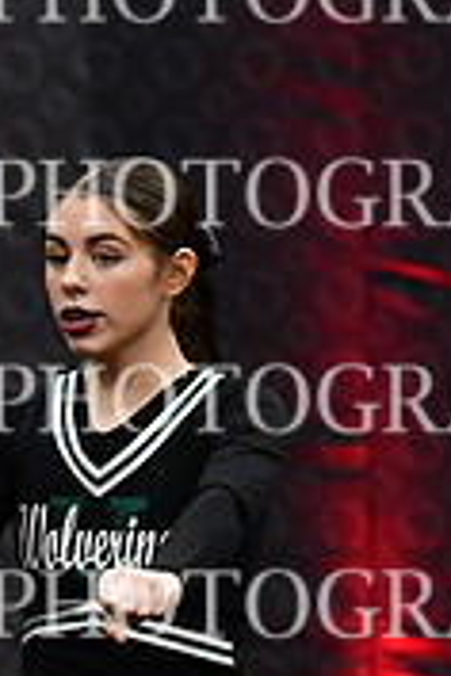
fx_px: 17043
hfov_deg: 1.5
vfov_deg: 2.3
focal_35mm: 907
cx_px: -40
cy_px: 707
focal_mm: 185
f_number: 3.5
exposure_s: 1/500
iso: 4000
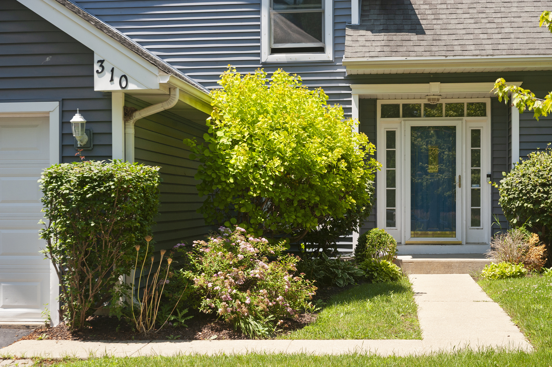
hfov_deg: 31.0
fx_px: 996
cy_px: 184
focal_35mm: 65
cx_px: 276
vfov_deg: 20.9
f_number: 8
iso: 400
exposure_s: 1/1000
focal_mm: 65
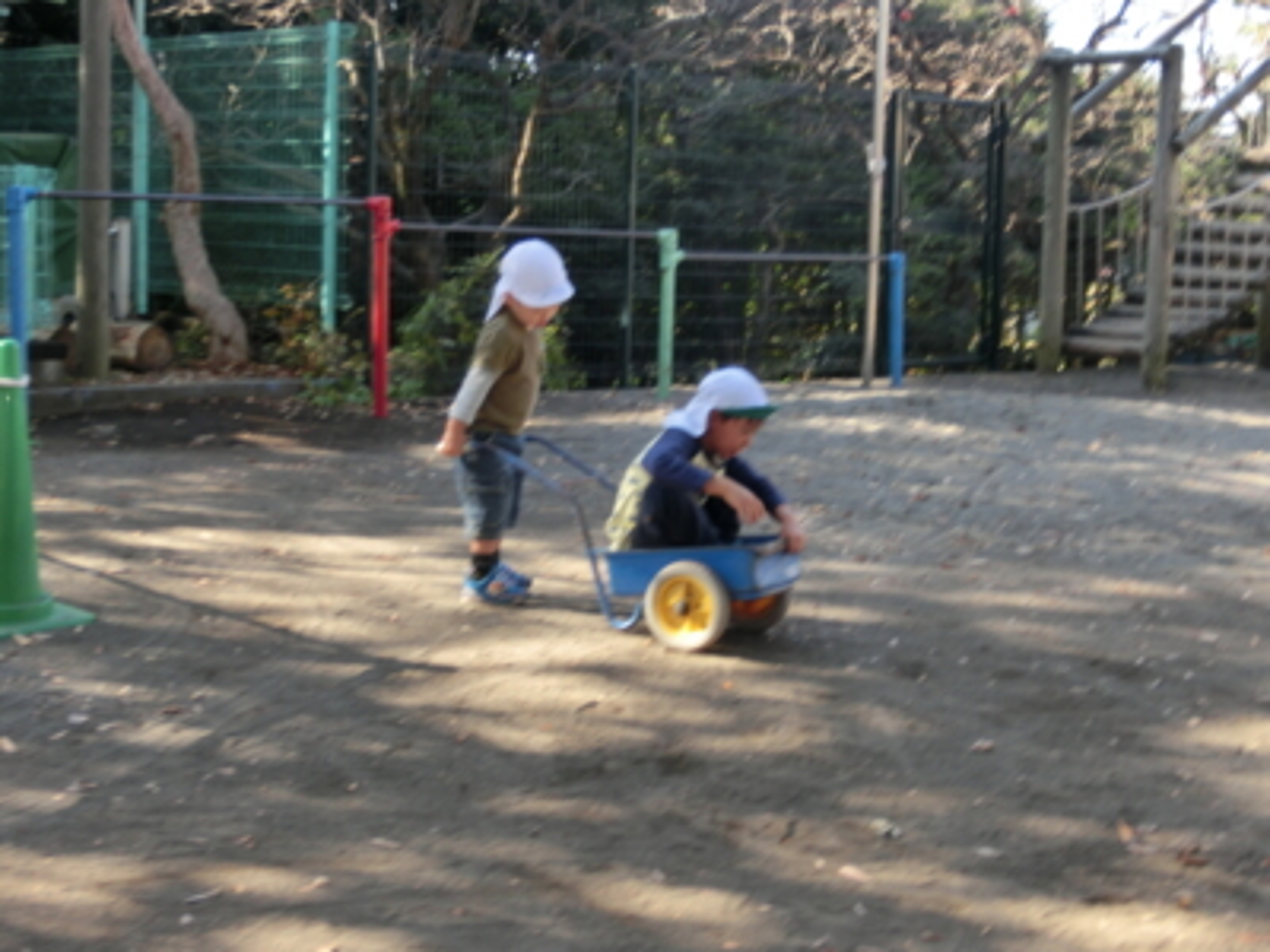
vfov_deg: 25.7
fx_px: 2091
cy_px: 476
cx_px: 635
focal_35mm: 57
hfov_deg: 33.8
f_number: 4.5
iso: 100
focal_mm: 10.11
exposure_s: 1/125
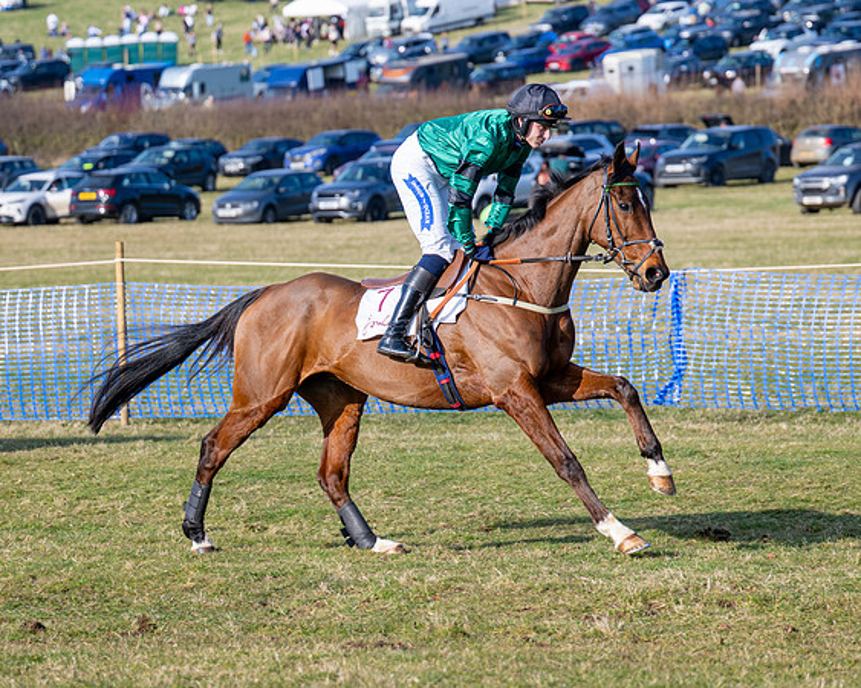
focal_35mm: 161
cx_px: 398
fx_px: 4112
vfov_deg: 9.6
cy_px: 372
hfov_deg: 12.0
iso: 100
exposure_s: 1/1600
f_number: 2.8
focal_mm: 88
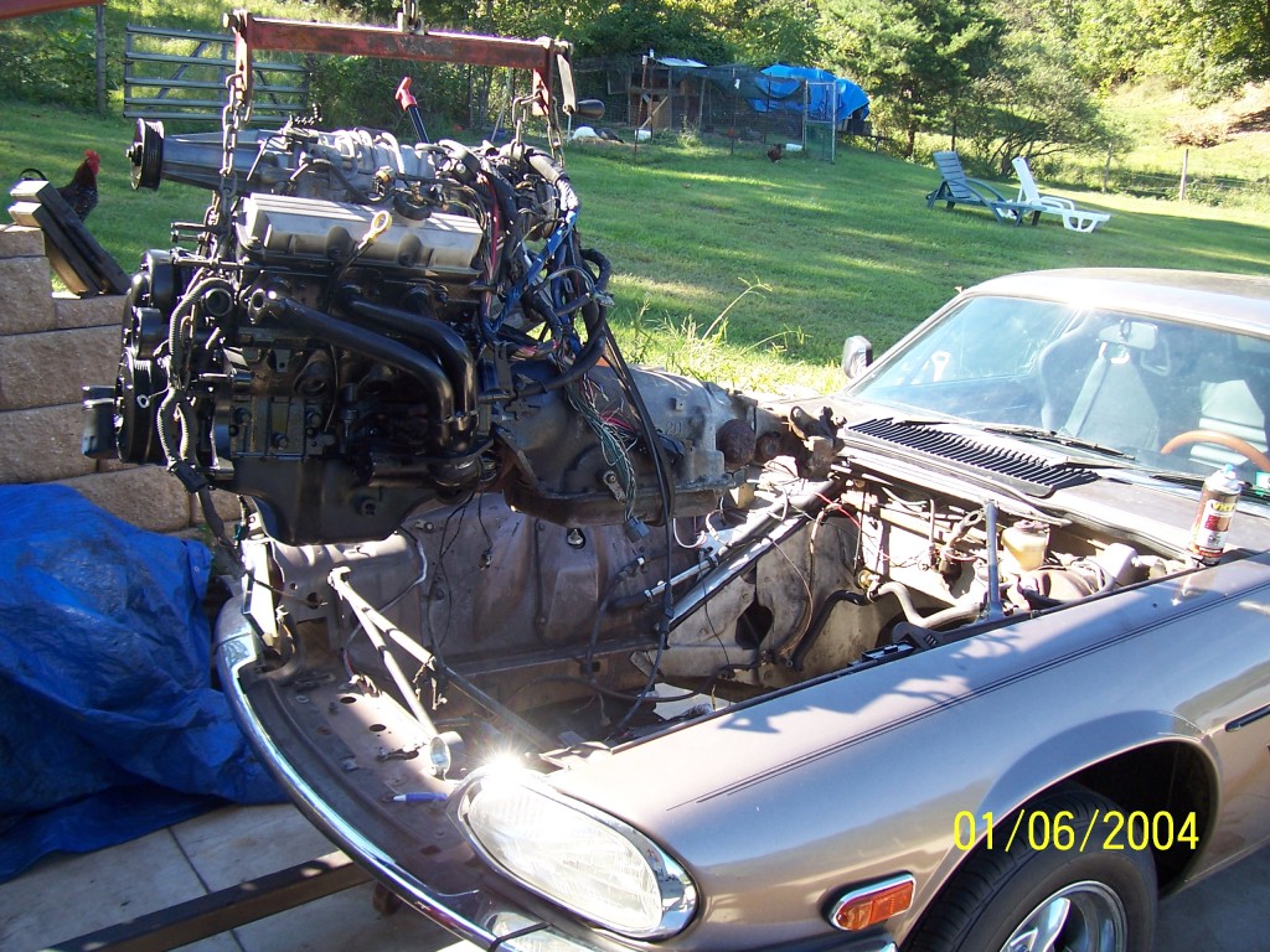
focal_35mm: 34
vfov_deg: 41.8
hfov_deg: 54.0
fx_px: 1247
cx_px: 635
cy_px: 476
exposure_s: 1/180
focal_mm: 5.6
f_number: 2.7
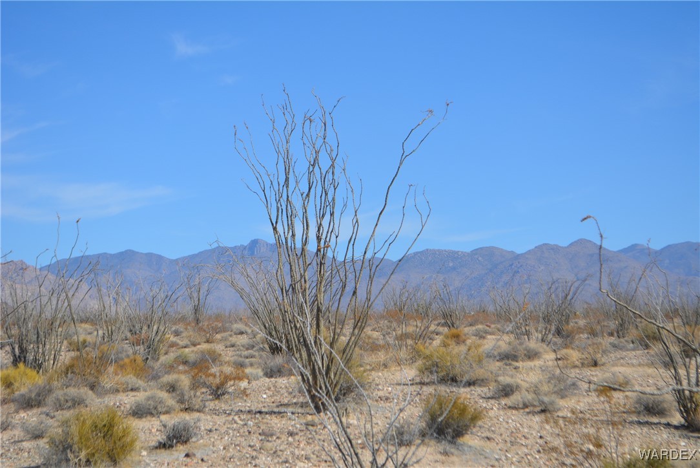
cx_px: 350
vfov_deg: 16.6
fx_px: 1605
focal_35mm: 82
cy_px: 234
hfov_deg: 24.6
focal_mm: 55
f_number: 7.1
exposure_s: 1/2000
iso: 400
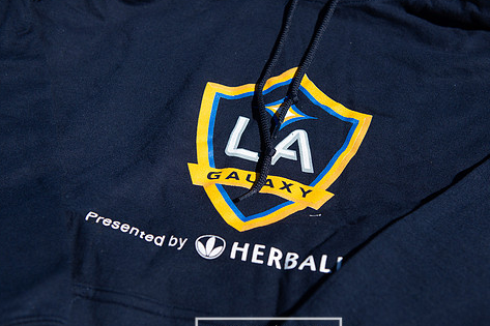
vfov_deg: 25.0
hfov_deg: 36.9
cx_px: 268
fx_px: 735
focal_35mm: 54
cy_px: 176
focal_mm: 44
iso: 200
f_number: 4
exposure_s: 1/3200
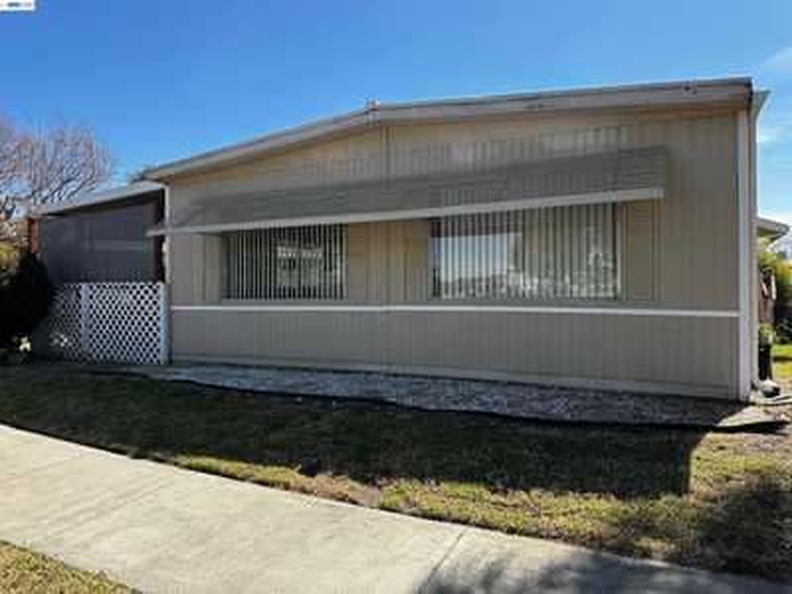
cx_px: 396
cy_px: 297
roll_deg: +0.4
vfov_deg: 56.8
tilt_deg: +1.7
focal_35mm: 24
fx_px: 549
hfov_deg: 71.6
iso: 80
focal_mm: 6.86
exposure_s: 1/2299
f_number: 1.78
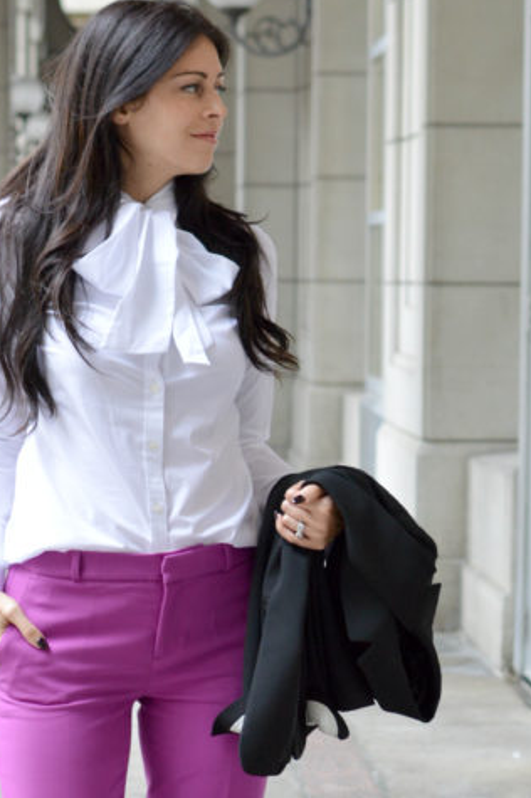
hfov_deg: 12.1
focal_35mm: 113
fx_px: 2505
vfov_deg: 18.1
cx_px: 144
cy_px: 502
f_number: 4
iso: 400
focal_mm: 35
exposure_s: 1/60
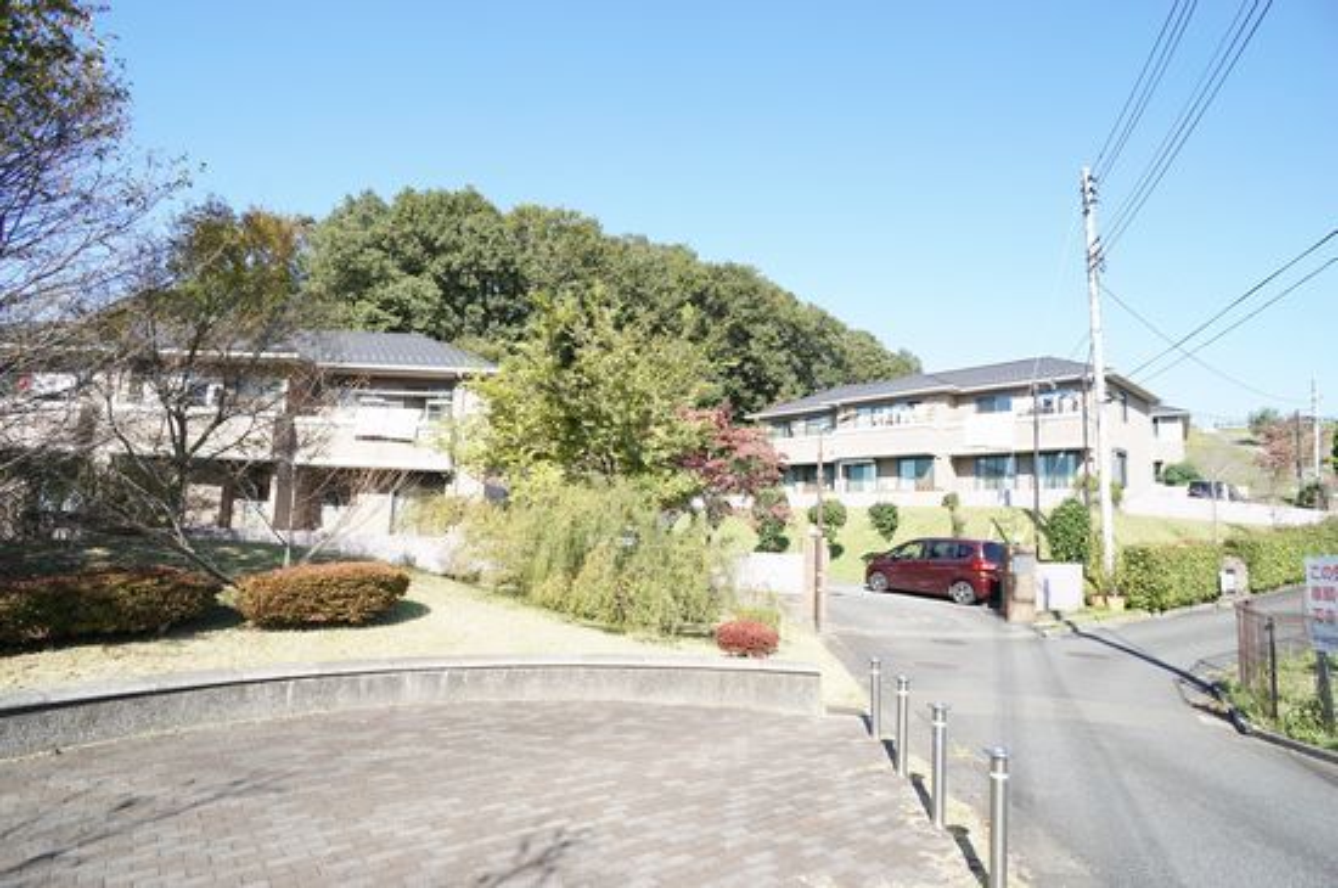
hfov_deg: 73.8
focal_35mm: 24
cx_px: 669
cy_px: 444
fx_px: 891
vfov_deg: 53.0
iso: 100
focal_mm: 16
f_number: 7.1
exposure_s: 1/100
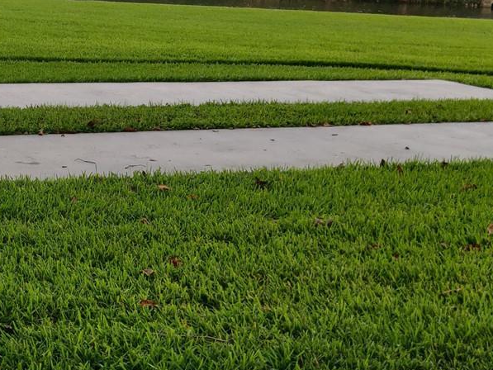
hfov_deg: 27.3
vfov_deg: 21.7
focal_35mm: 67
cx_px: 2
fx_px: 954
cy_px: 85
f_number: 1.7
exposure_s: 1/50
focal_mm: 4.25
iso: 250
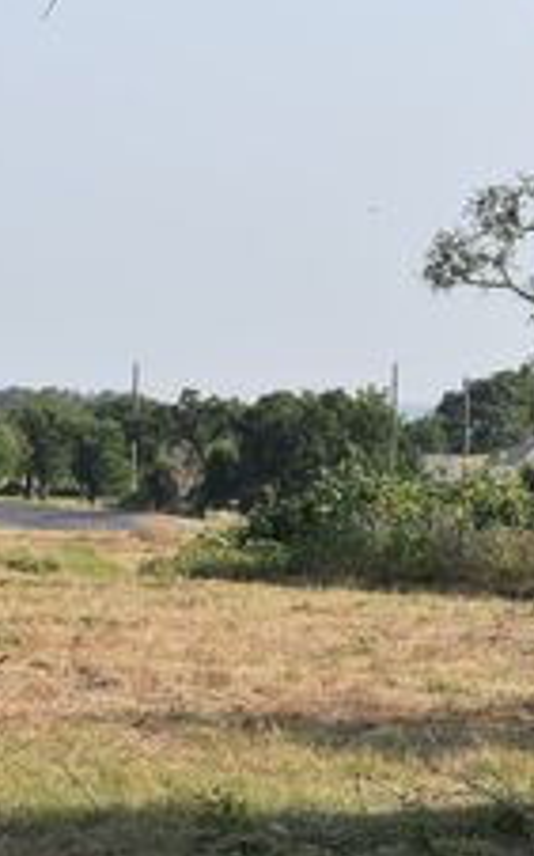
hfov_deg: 7.0
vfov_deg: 11.3
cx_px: 72
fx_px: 4340
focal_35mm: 186
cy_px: 494
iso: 200
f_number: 9.5
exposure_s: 1/350
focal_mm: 55
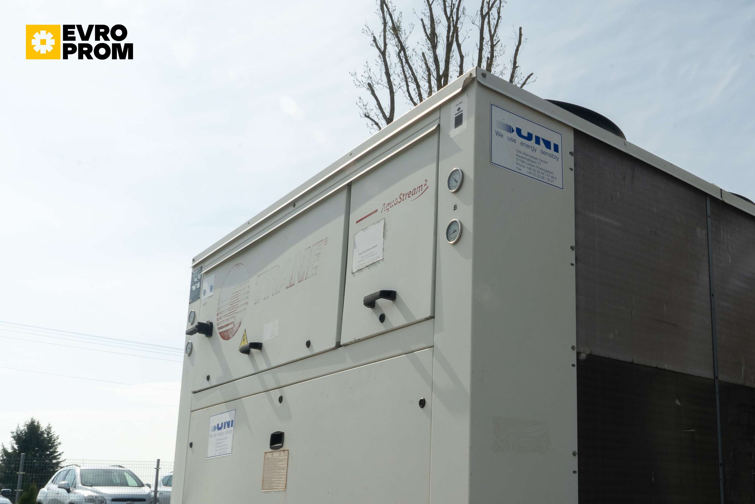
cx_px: 544
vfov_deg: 36.3
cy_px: 357
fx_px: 755
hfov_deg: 51.4
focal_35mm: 36
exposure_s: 1/80
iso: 160
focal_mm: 24
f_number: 20
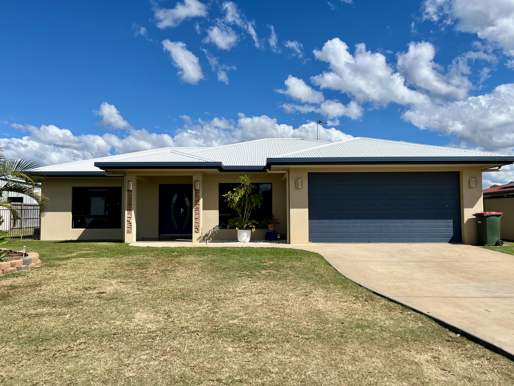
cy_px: 193
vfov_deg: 53.1
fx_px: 386
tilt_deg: +2.1
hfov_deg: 67.3
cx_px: 257
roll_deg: -0.9
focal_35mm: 26
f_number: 1.6
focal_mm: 5.1
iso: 50
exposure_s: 1/5556
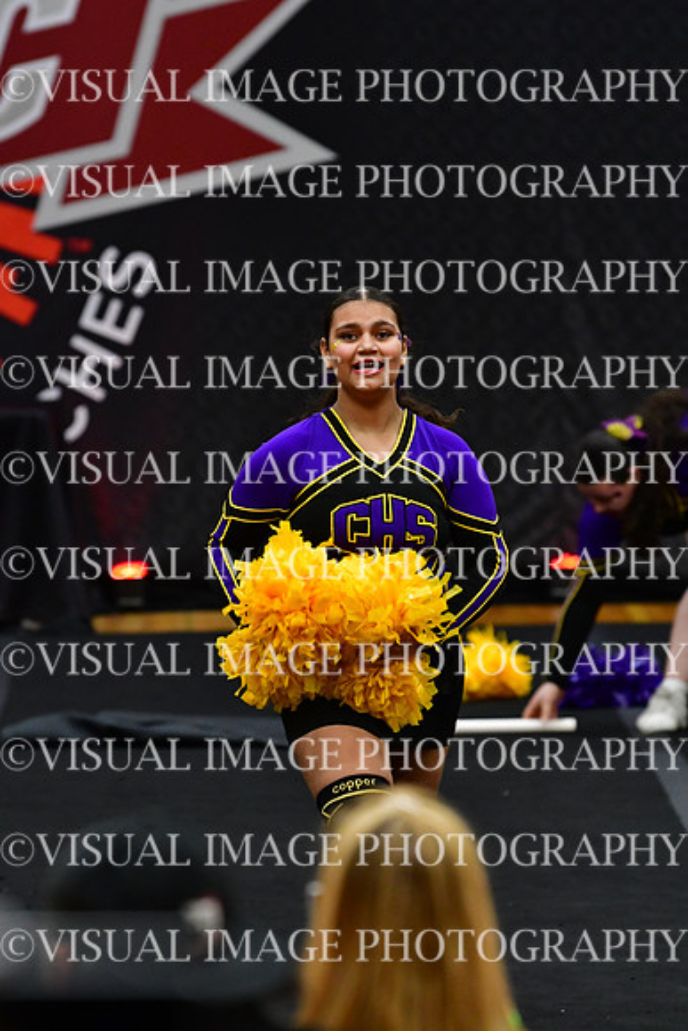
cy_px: 516
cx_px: 344
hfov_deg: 5.1
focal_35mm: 270
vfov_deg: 7.6
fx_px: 7735
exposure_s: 1/500
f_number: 4
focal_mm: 180
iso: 4000
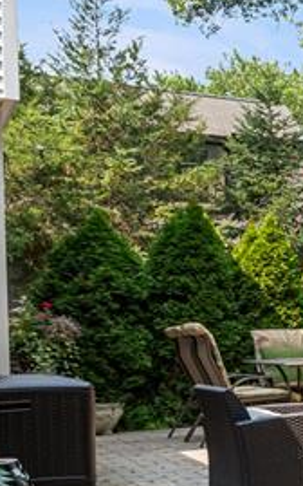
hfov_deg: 11.8
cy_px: 280
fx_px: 820
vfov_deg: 32.9
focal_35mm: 62
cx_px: 889
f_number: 9
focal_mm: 16
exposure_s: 1/40
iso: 100
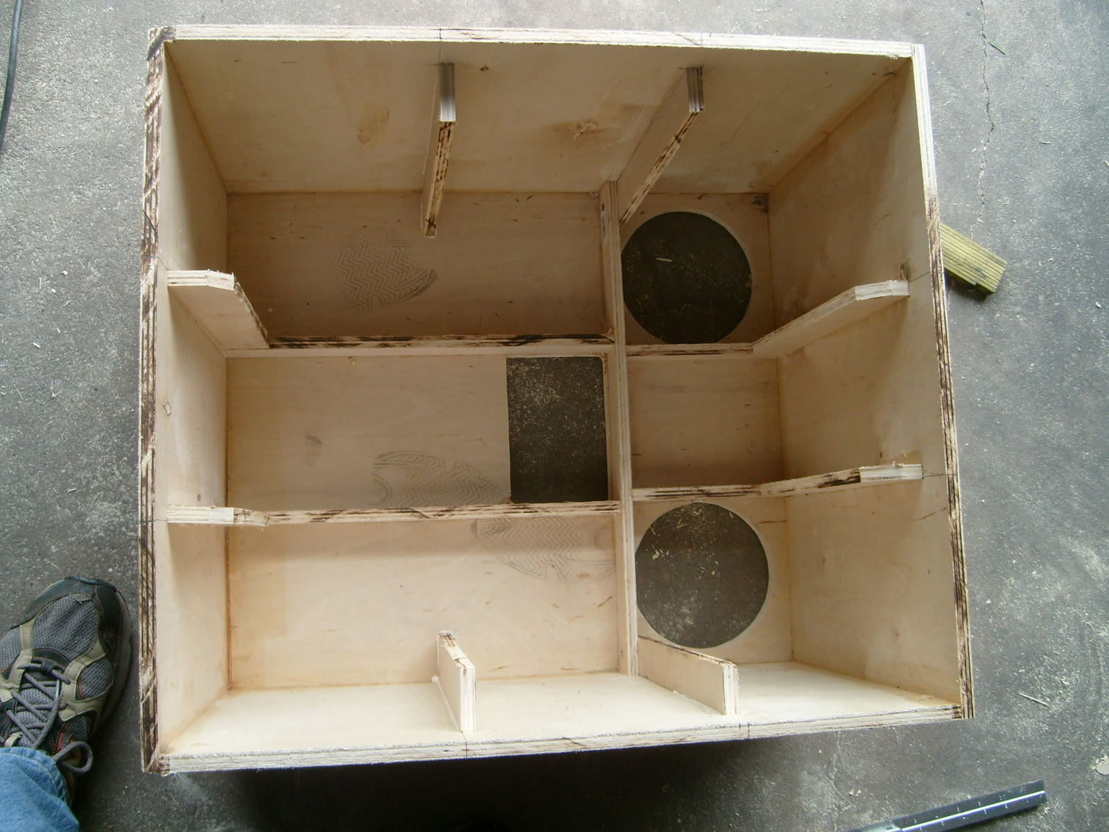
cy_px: 416
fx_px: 1121
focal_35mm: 35
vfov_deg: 40.7
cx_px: 554
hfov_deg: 52.6
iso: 80
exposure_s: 1/90
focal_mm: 5.8
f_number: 2.8
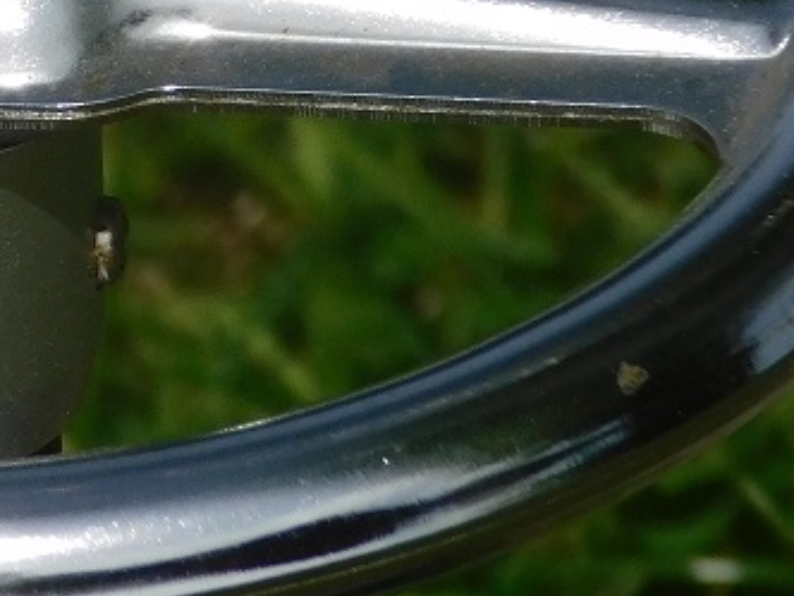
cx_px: -115
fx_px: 35071
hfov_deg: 1.3
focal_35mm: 1529
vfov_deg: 1.0
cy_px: -26
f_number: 5.9
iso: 125
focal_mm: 78.1
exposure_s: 1/1250
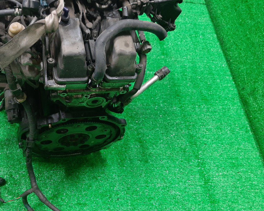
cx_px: 73
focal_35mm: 37
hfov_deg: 47.6
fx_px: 289
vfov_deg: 40.1
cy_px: 99
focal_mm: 3.93
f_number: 1.7
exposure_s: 1/50
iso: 222
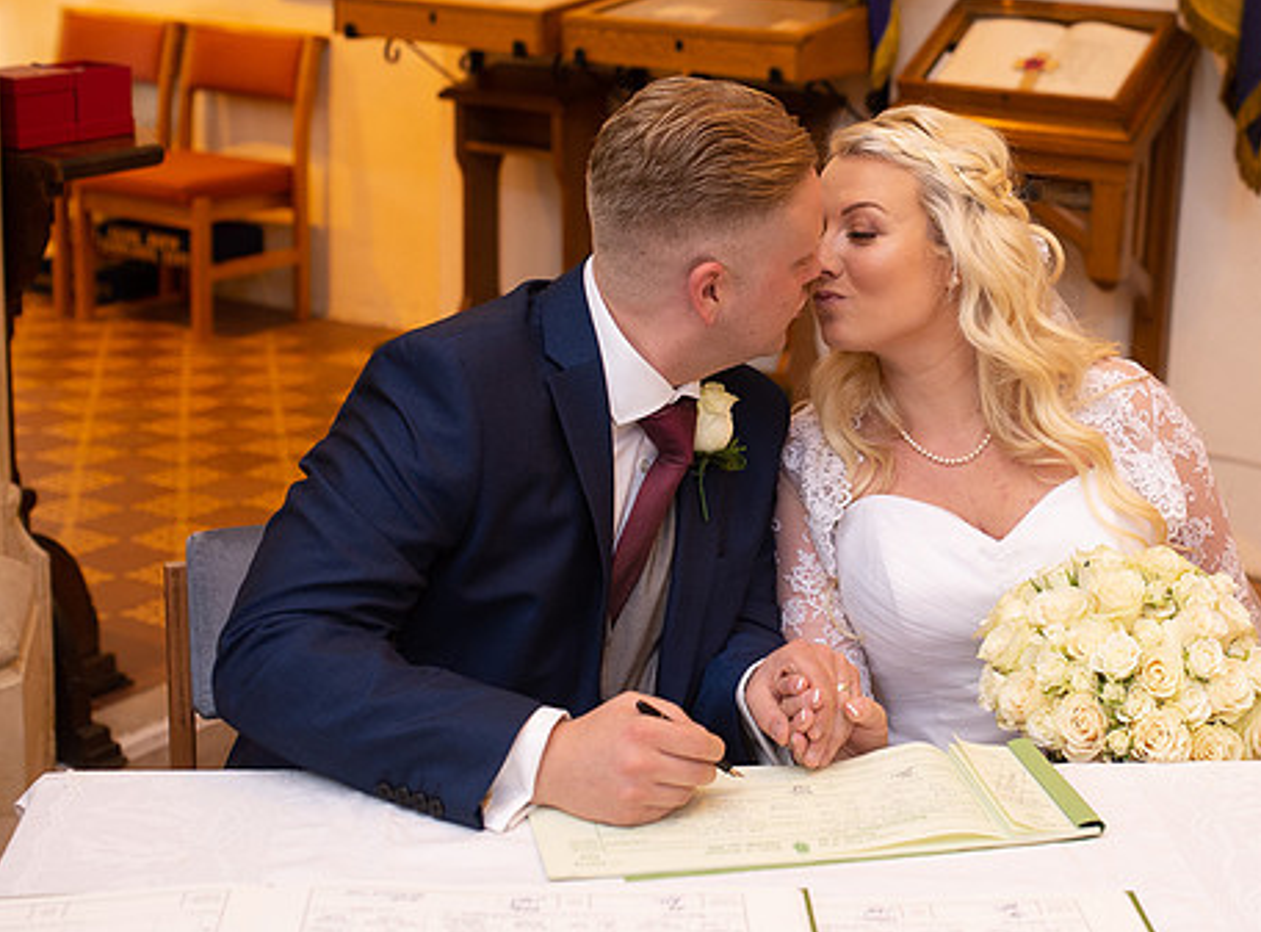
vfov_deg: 23.4
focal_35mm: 62
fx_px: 2247
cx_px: 887
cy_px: 338
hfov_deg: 31.0
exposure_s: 1/100
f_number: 2.8
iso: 640
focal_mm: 35
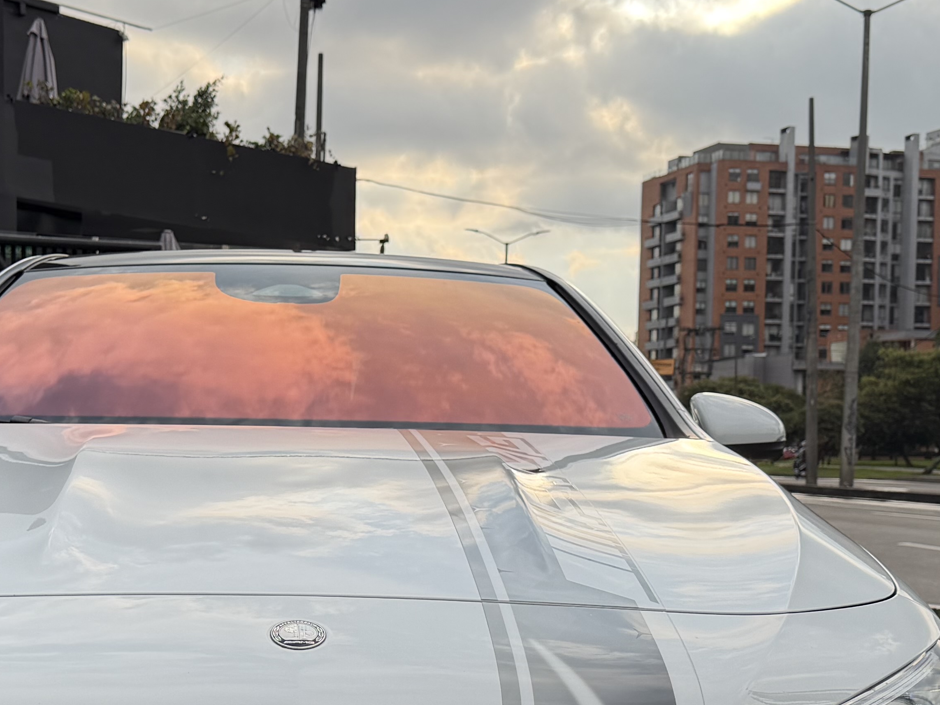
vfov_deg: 24.2
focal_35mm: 60
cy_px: 527
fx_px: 1629
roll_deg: -0.1
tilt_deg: -3.4
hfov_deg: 31.8
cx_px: 269
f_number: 1.78
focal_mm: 6.76
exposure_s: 1/3279
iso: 80
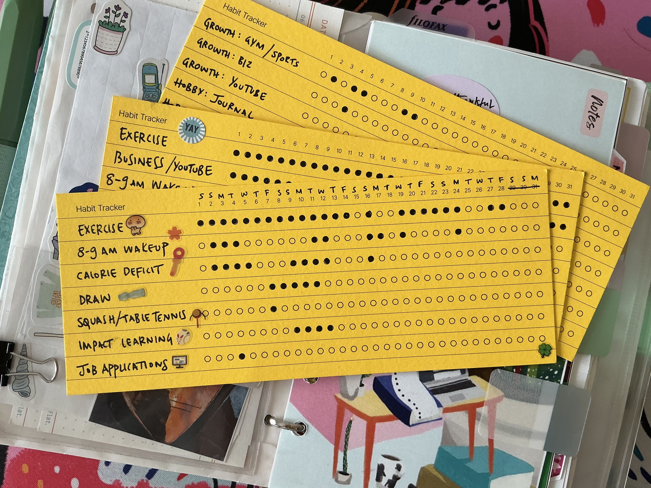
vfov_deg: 49.7
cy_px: 244
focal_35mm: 28
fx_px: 527
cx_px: 326
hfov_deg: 63.4
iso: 40
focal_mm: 3
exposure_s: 1/60
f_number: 1.8
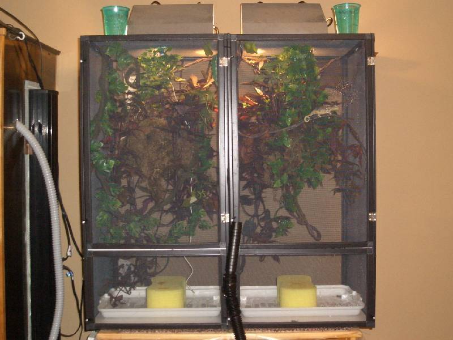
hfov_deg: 43.9
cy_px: 170
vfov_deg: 33.6
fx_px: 563
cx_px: 226
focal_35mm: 43
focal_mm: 5.7
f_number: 4.3
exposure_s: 1/40
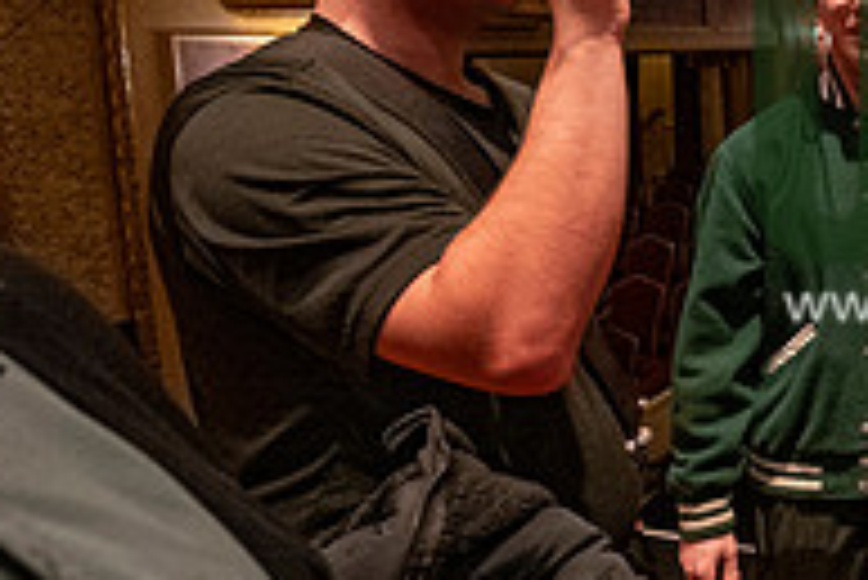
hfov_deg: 34.6
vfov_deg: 31.4
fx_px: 1013
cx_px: 1093
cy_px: 146
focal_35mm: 42
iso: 8000
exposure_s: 1/160
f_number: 4
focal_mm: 14
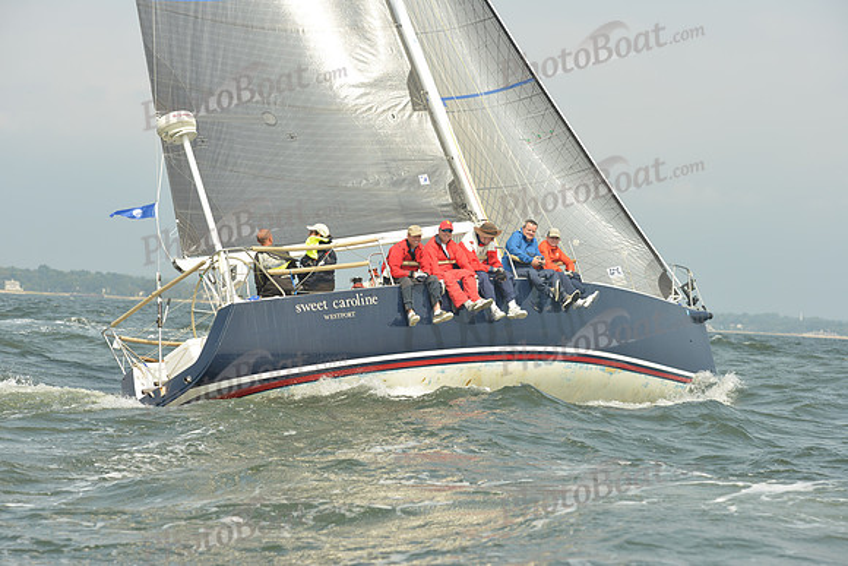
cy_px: 283
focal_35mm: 95
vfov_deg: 14.4
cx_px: 424
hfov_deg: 21.5
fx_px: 2238
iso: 320
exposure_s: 1/1250
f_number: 8
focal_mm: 95
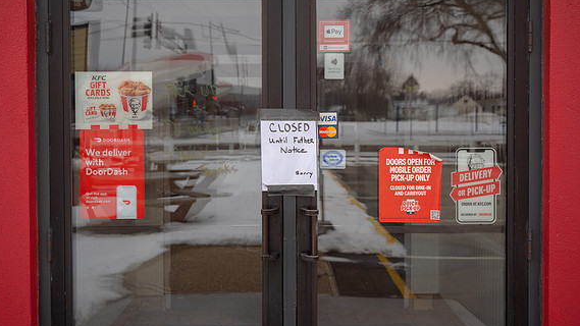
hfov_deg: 54.0
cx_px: 291
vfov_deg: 31.9
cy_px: 128
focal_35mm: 37
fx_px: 569
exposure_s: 1/160
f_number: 4
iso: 200
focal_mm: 31.9
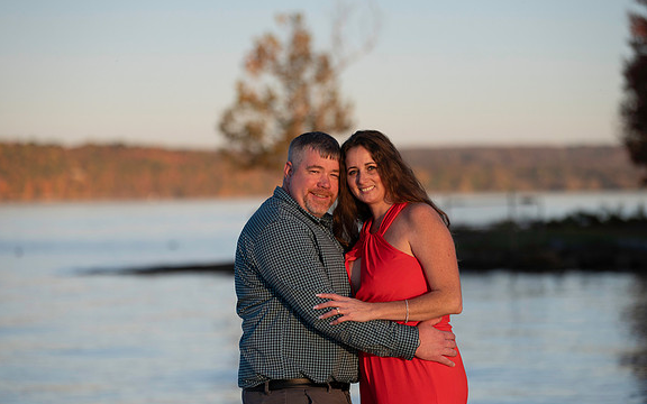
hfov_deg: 17.0
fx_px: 2169
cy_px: 206
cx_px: 324
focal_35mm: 123
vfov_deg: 10.7
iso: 640
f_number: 2.8
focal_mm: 120
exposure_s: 1/6400
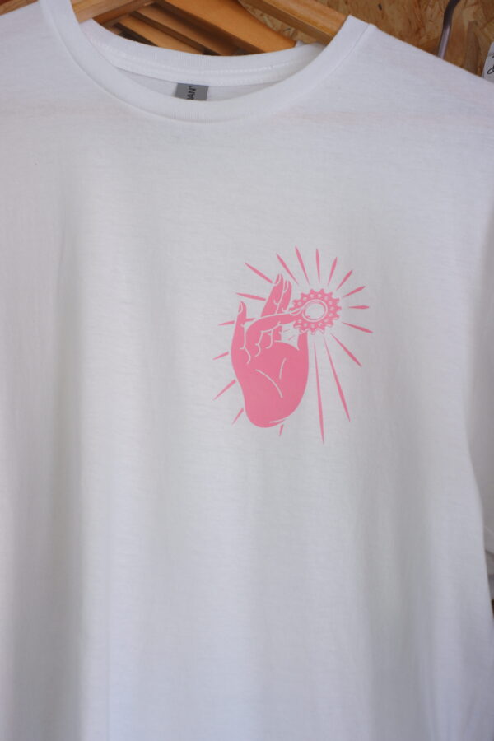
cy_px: 370
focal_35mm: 42
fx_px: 864
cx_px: 247
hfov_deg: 31.9
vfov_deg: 46.4
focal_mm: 28
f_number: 4.5
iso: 200
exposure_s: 1/25
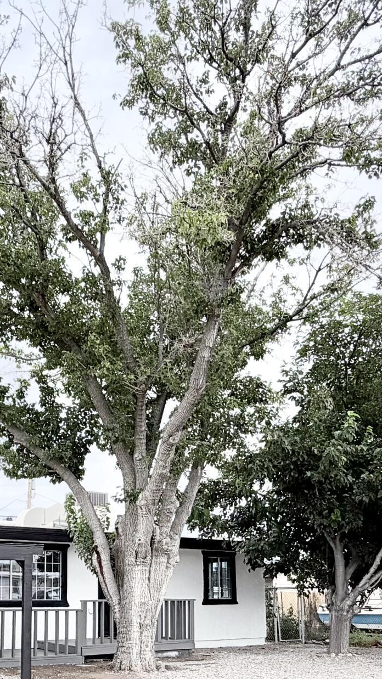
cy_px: 523
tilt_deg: +6.7
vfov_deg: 51.3
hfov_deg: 31.5
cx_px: 102
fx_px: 666
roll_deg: +0.7
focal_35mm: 37
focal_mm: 2.22
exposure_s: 1/770
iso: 25
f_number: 2.2
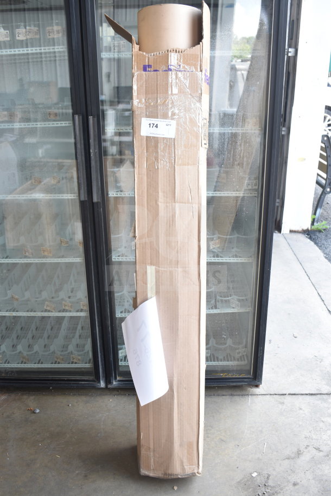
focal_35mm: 33
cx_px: 166
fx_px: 455
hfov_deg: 40.0
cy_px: 248
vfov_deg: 57.2
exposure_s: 1/60
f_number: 3.8
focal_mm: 22
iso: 200
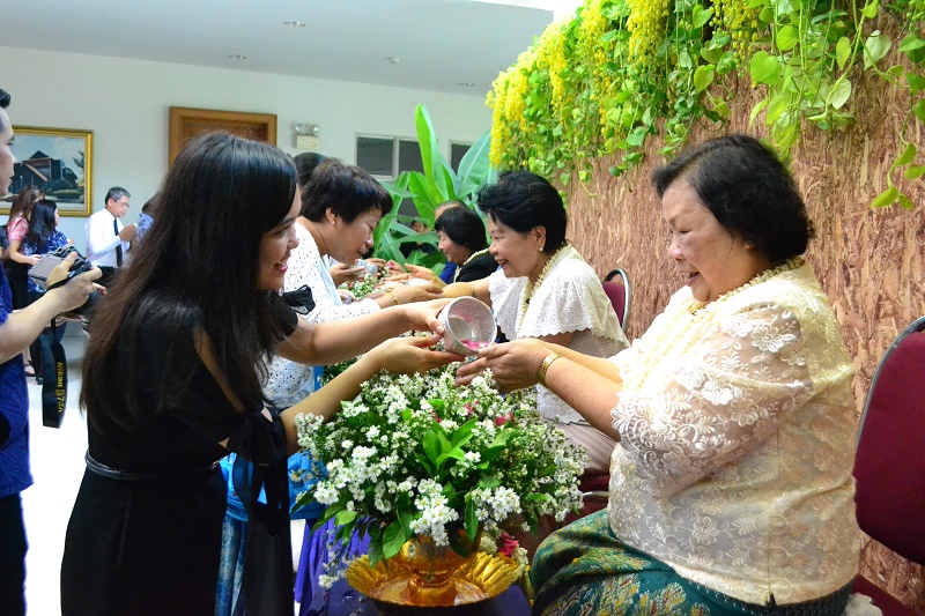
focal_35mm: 36
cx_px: 462
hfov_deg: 53.1
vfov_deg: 36.9
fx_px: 925
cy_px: 308
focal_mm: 24
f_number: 5
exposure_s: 1/160
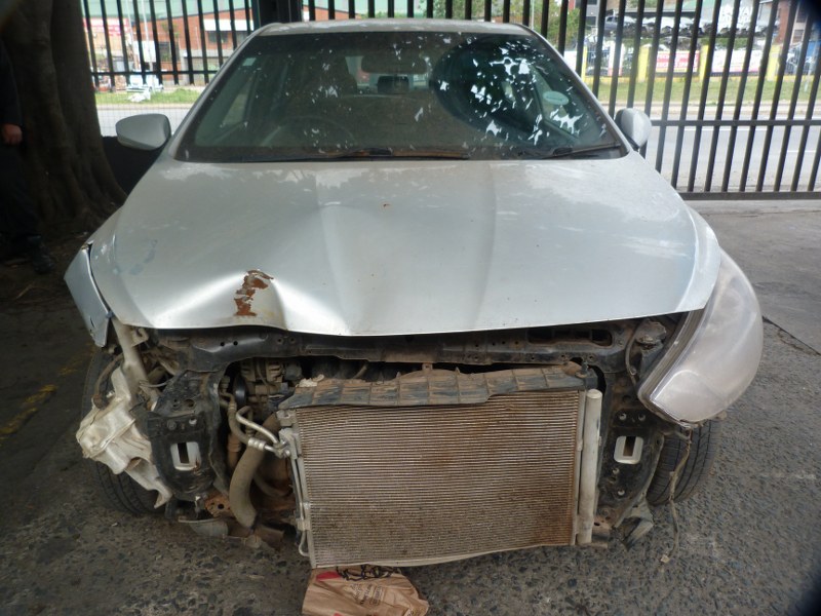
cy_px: 308
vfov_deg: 54.9
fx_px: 593
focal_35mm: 25
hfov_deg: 69.4
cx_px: 410
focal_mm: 4.5
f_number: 2.8
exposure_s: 1/100
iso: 80
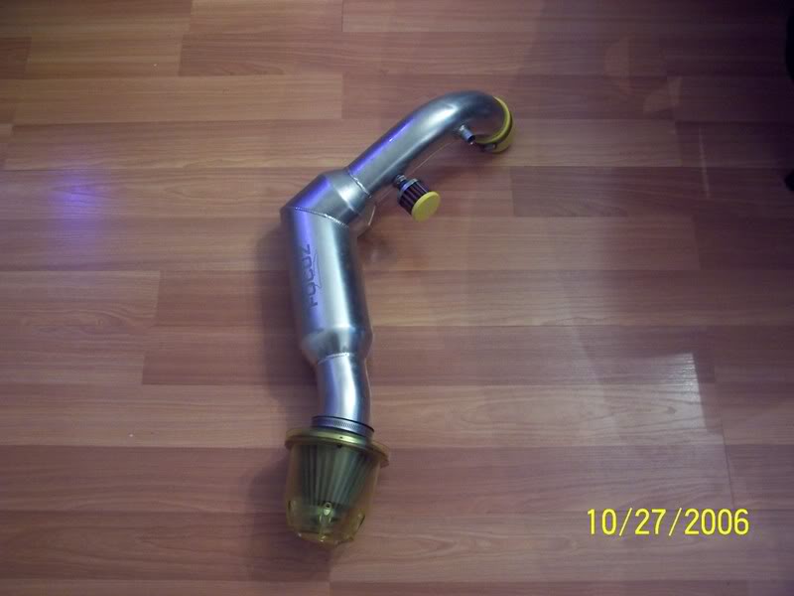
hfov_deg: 49.0
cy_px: 298
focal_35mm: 38
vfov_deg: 37.7
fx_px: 872
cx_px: 397
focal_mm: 6.3
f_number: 2.8
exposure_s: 1/8
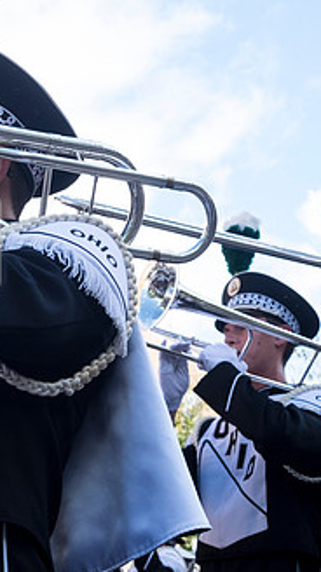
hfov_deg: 14.9
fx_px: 1152
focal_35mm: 76
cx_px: -131
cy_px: 261
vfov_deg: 27.9
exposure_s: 1/200
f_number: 7.1
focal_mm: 27
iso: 400
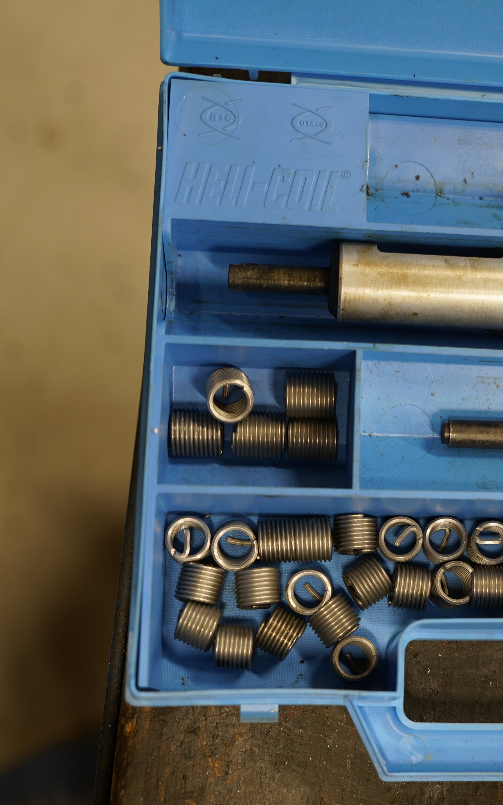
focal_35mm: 63
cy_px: 404
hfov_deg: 19.8
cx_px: 538
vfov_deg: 32.5
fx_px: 1381
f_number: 4
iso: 640
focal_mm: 41
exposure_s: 1/60
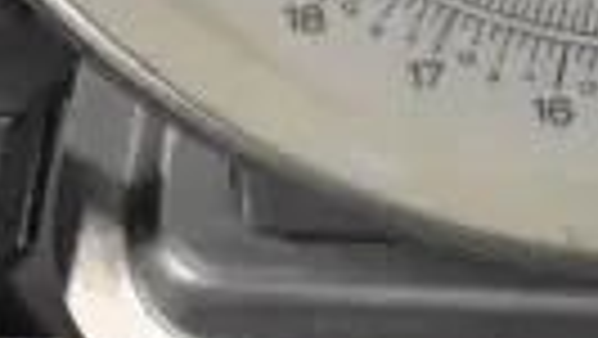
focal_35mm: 165
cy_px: -552
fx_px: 2624
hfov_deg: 12.7
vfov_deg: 6.8
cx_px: 715
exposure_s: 1/160
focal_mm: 23
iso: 6400
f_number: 6.3
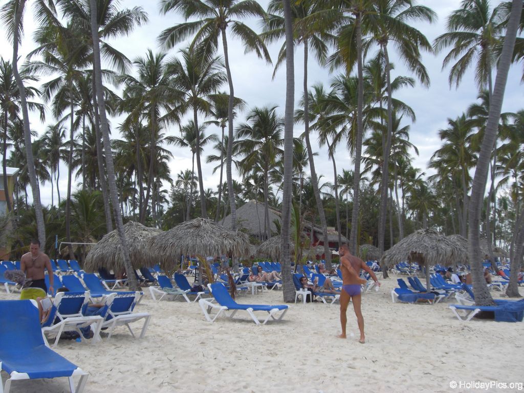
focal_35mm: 38
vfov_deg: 37.7
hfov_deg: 49.0
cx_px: 262
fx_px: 575
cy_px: 196
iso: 64
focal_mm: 6.2
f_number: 2.7
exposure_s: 1/500
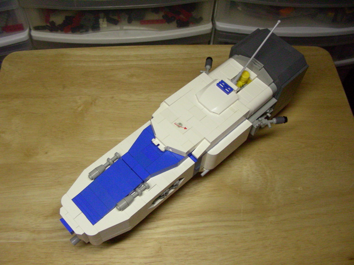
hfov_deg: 49.0
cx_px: 177
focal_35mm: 38
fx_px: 389
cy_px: 132
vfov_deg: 37.7
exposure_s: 1/67.4
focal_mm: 6.3
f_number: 3.5
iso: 400
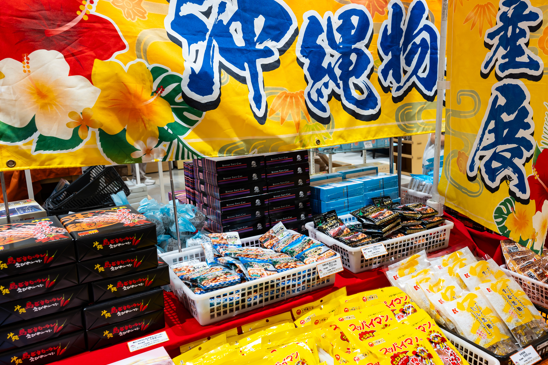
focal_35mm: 32
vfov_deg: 41.1
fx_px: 487
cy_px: 168
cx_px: 359
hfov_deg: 57.6
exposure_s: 1/15
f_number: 5.6
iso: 100
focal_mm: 24
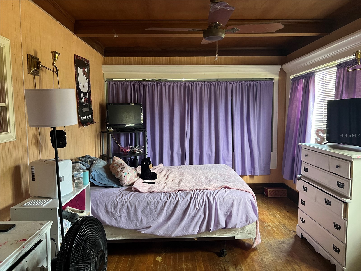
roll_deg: +1.0
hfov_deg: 67.3
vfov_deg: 53.1
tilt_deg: -5.1
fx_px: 271
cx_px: 180
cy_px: 136
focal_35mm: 26
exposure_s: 1/60
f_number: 1.5
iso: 320
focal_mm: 5.7
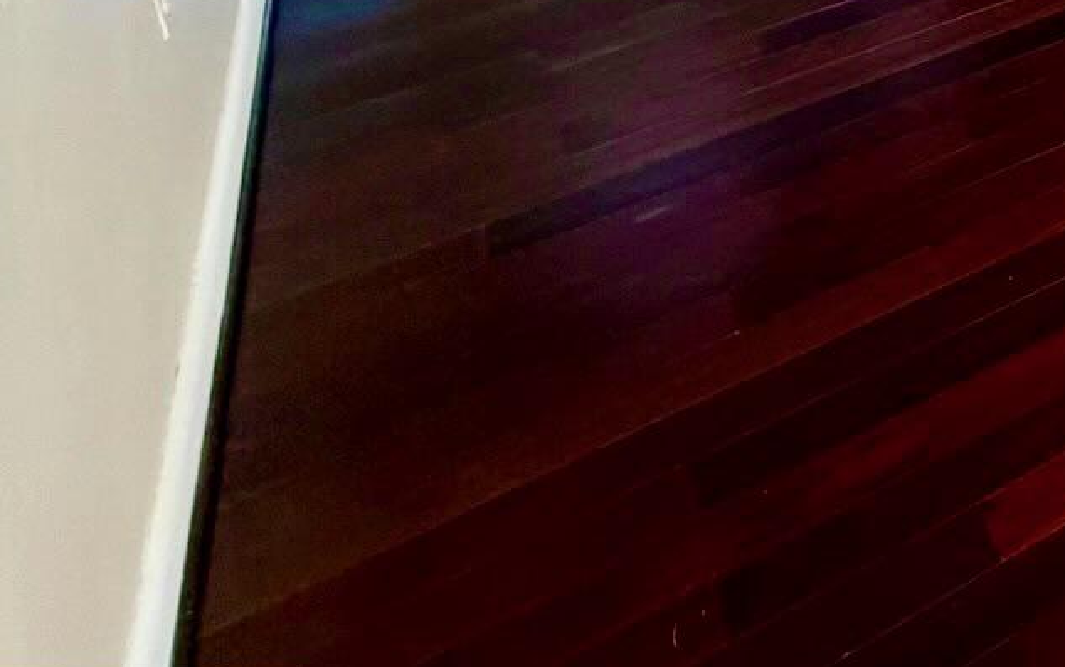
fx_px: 1394
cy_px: -482
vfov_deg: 20.4
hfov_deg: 27.9
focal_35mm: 48
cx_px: 1602
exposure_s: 1/121
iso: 125
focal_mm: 2.22
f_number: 2.2
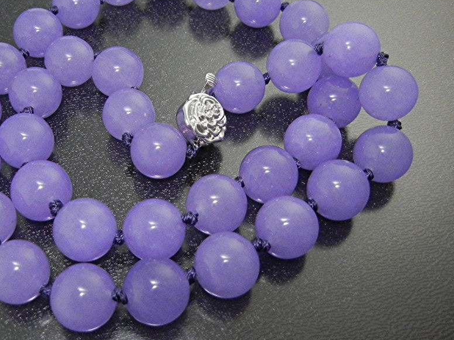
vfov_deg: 32.1
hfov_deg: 41.8
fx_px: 590
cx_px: 168
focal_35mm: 45
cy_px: 142
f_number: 7.2
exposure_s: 1/30
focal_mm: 6.2
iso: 800
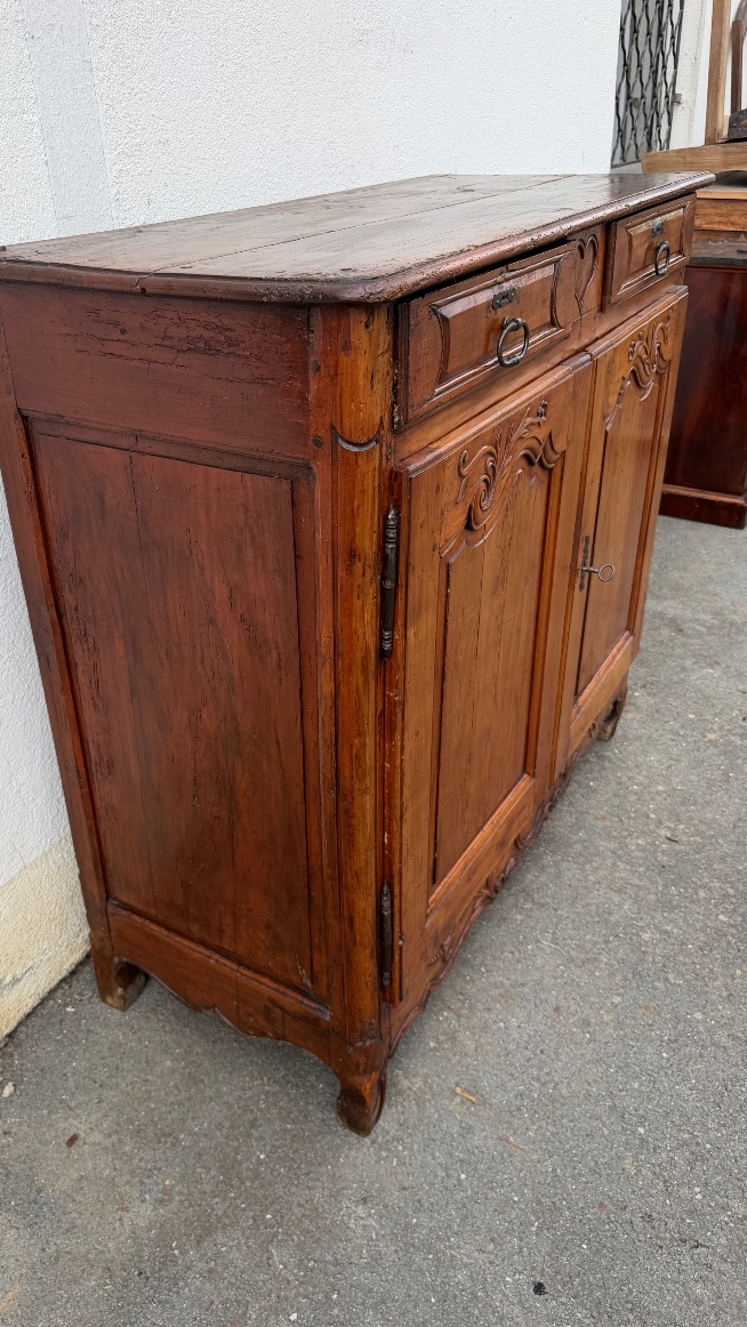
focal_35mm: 27
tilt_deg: -27.7
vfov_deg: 69.8
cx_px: 298
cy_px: 643
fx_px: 950
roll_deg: +3.5
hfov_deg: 42.7
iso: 80
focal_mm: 6.76
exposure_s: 1/822
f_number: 1.78
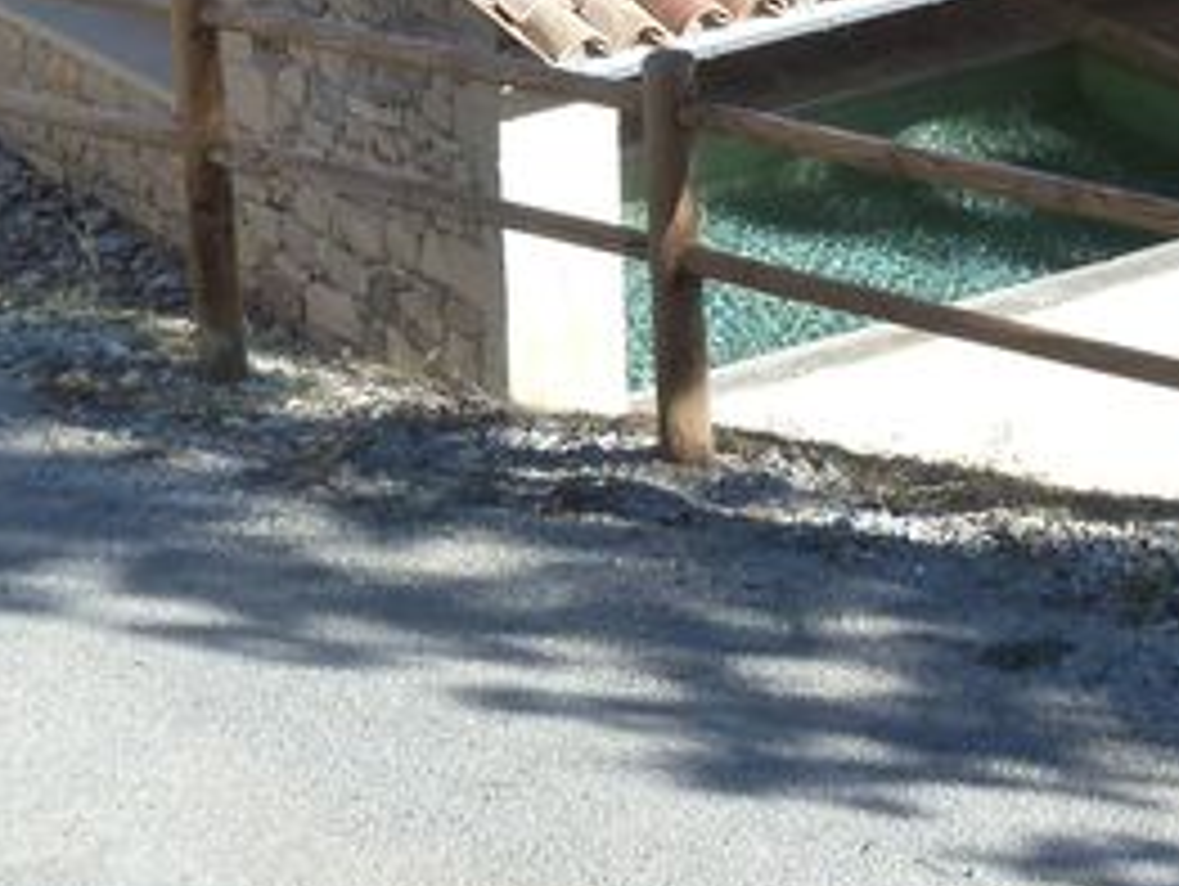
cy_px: -126
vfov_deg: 8.3
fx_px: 6068
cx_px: 963
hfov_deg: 11.1
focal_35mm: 178
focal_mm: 13.2
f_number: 5
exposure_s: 1/250
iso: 125
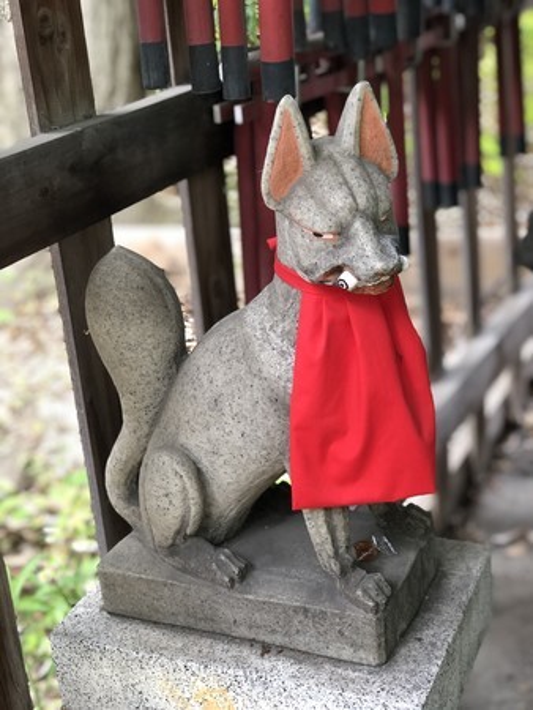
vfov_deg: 33.8
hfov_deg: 25.7
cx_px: 266
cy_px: 355
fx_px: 1169
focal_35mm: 57
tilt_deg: -21.4
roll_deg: +7.2
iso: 64
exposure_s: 1/30
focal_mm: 6.6
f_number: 2.8
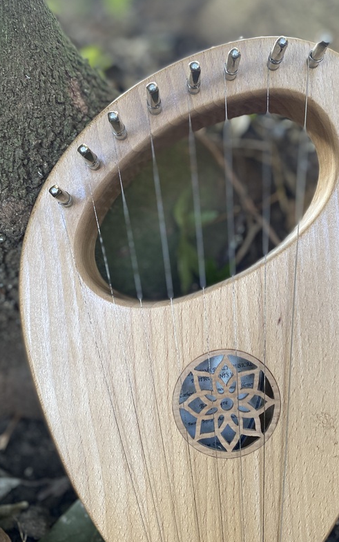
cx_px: 213
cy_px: 273
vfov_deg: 54.0
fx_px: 532
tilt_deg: -23.2
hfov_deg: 35.1
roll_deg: -1.6
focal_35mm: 36
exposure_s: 1/60
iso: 320
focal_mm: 4.25
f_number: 1.8
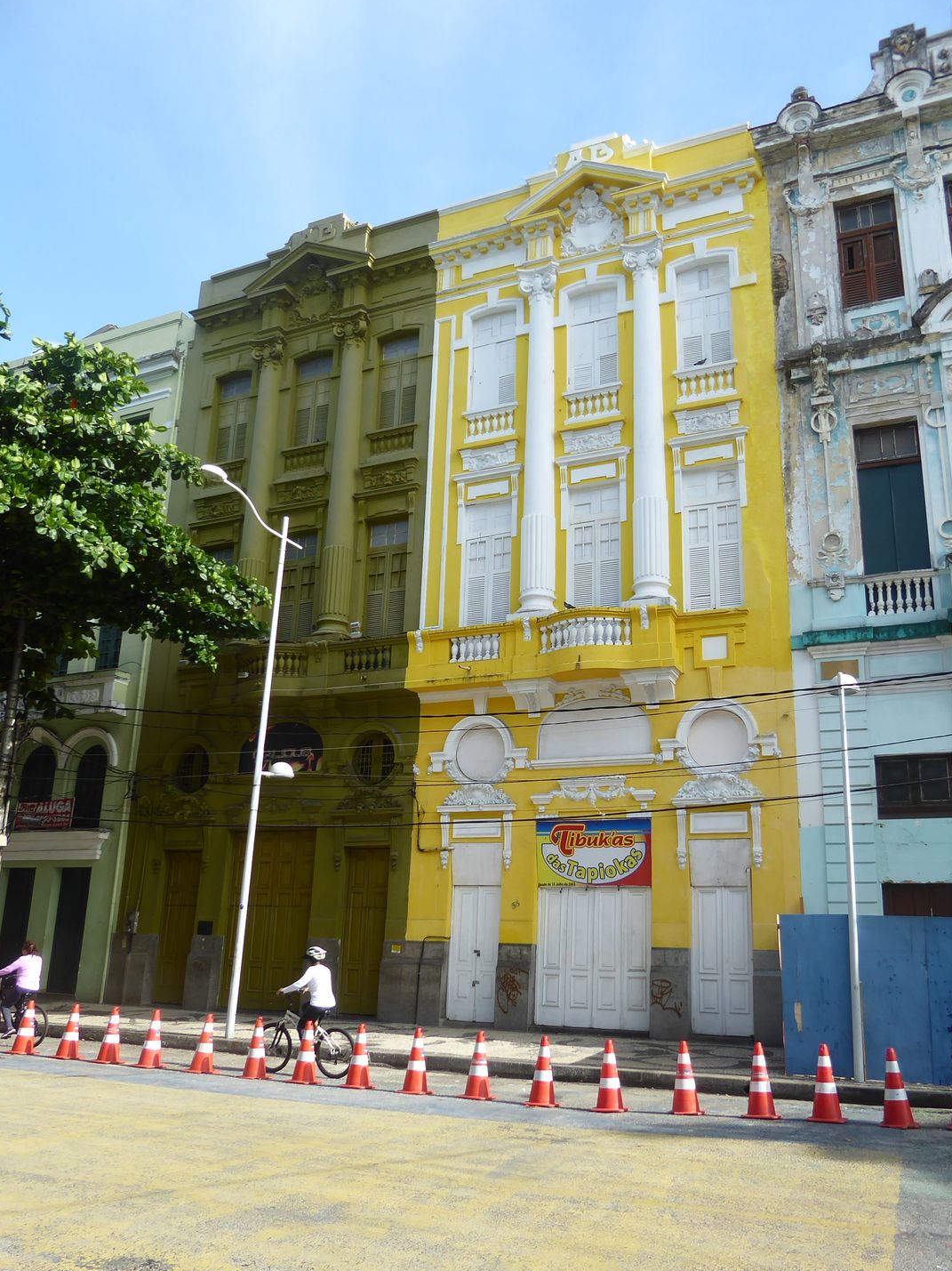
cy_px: 685
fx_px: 1027
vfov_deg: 63.4
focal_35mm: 28
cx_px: 526
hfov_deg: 49.6
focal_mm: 4.3
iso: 80
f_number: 3.3
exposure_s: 1/400
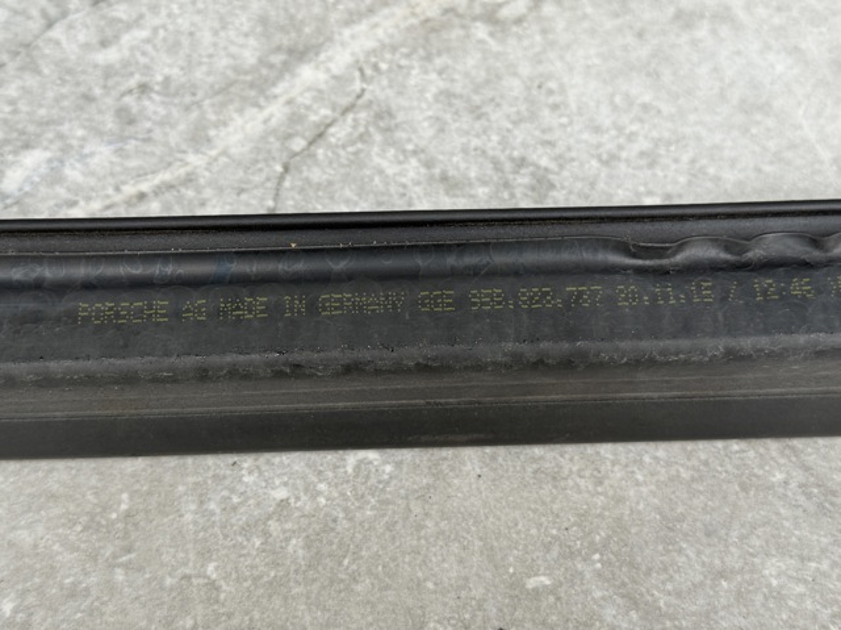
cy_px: 315
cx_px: 420
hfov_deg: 39.7
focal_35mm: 48
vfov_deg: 30.2
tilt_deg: -59.6
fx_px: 1165
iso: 50
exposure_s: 1/162
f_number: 1.78
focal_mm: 6.76
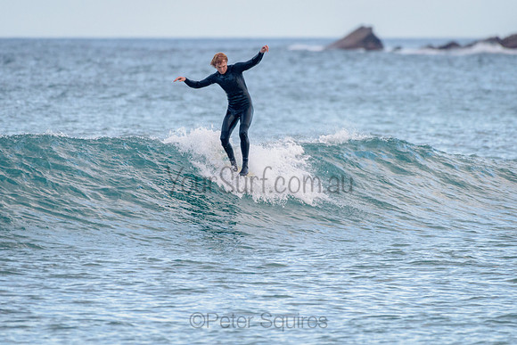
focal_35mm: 612
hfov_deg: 3.4
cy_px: 142
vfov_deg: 2.2
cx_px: 271
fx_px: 8788
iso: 800
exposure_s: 1/1600
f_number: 5.6
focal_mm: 500
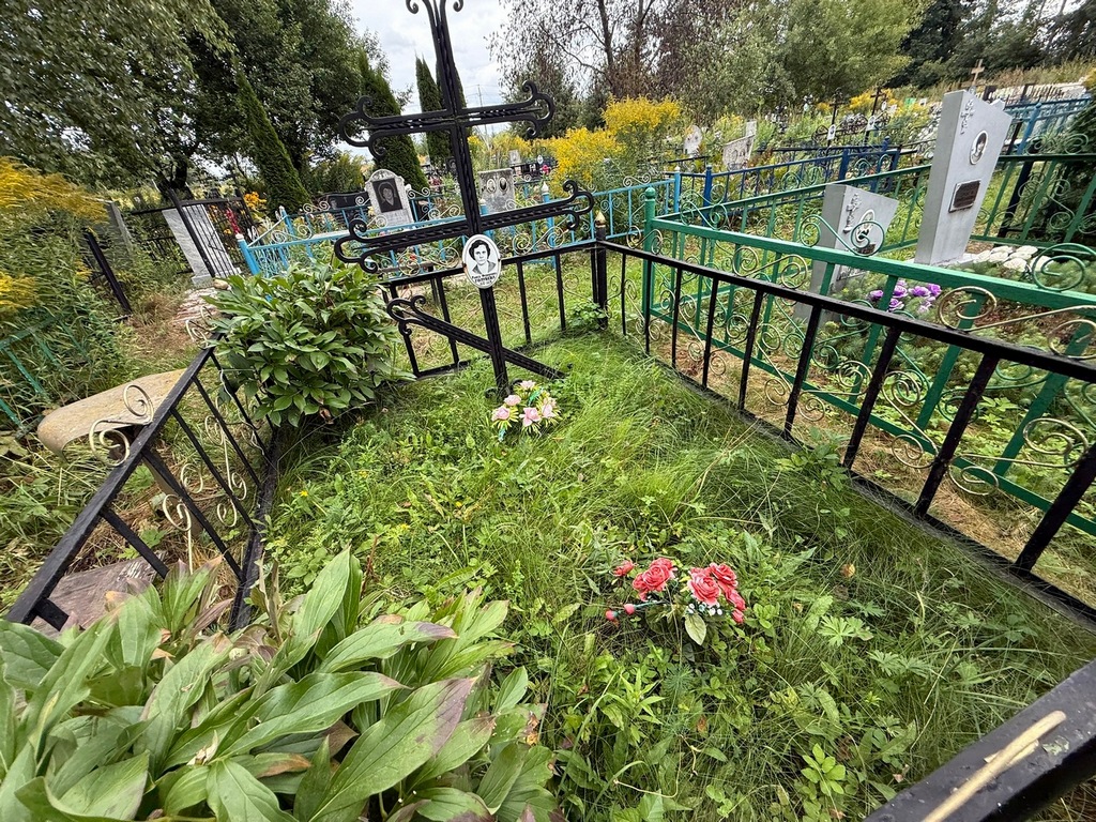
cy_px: 411
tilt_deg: -31.8
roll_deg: +13.0
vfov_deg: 85.7
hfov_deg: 102.1
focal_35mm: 14
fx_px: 443
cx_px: 548
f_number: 2.2
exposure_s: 1/241
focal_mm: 2.22
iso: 50
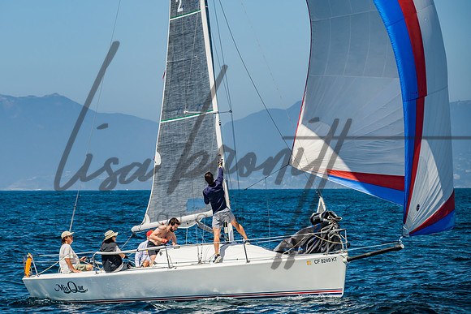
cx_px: 184
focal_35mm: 196
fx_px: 2567
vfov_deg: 7.0
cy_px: 138
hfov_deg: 10.5
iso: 160
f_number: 6.3
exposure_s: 1/500
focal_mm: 160
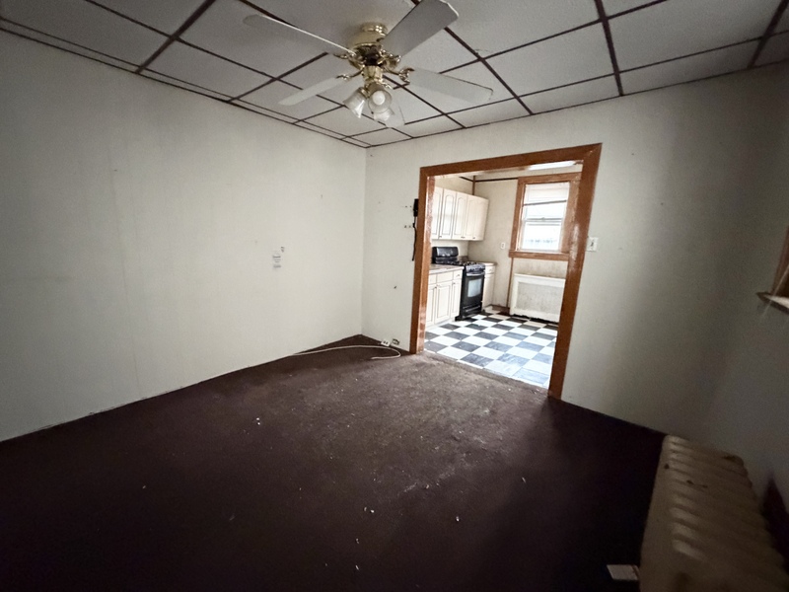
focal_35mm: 14
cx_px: 394
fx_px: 319
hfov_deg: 102.1
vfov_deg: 85.7
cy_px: 296
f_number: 2.2
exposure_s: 1/39
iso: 1600
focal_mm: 2.22
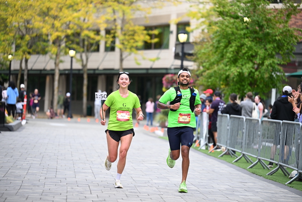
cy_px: 101
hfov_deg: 14.6
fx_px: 1175
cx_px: 151
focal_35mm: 140
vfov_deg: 9.8
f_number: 2.8
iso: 800
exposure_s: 1/2000
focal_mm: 140
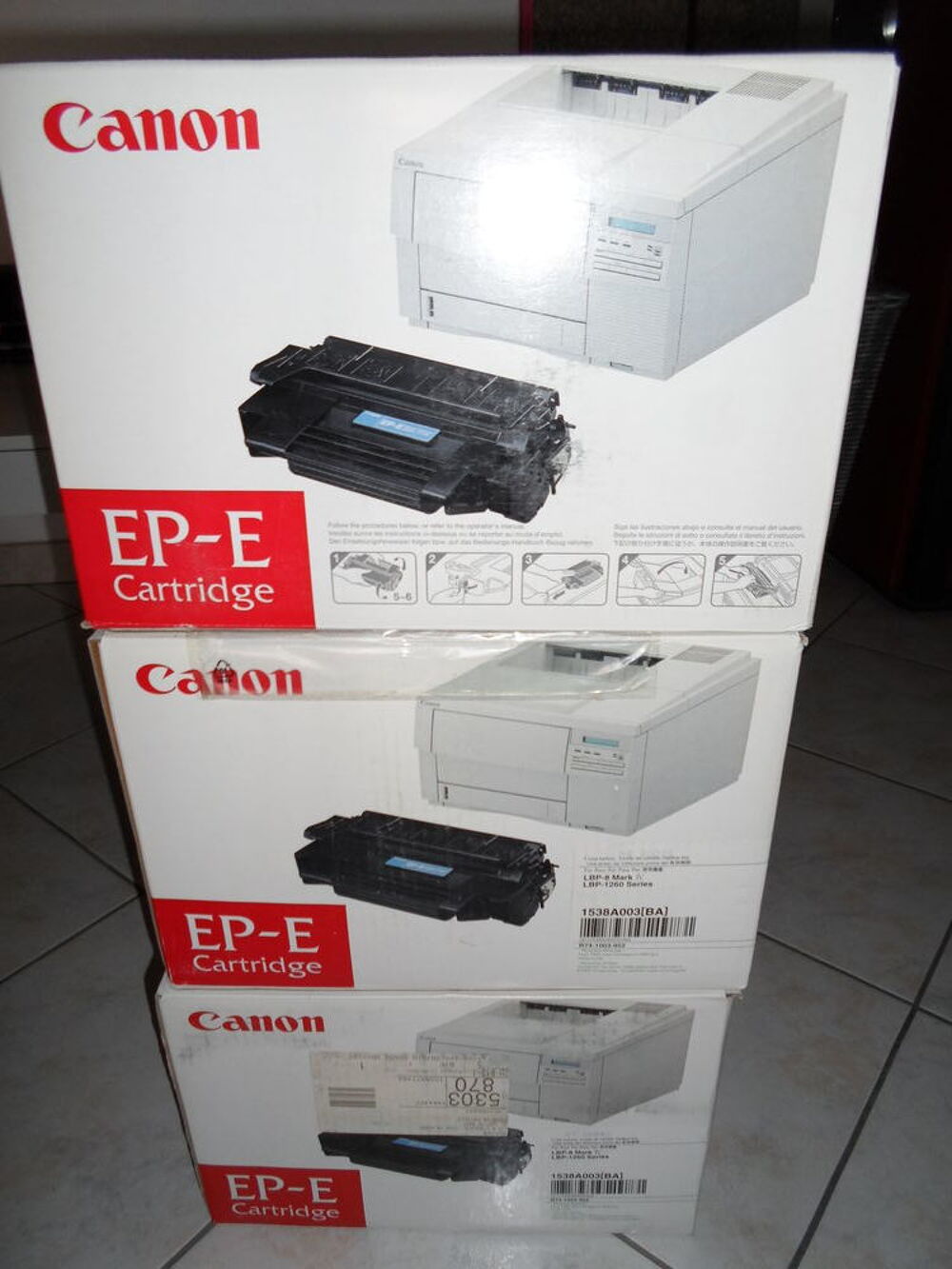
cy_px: 634
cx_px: 476
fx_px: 917
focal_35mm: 25
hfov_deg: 54.9
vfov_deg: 69.4
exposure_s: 1/30
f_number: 2.5
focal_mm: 4.5
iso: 100
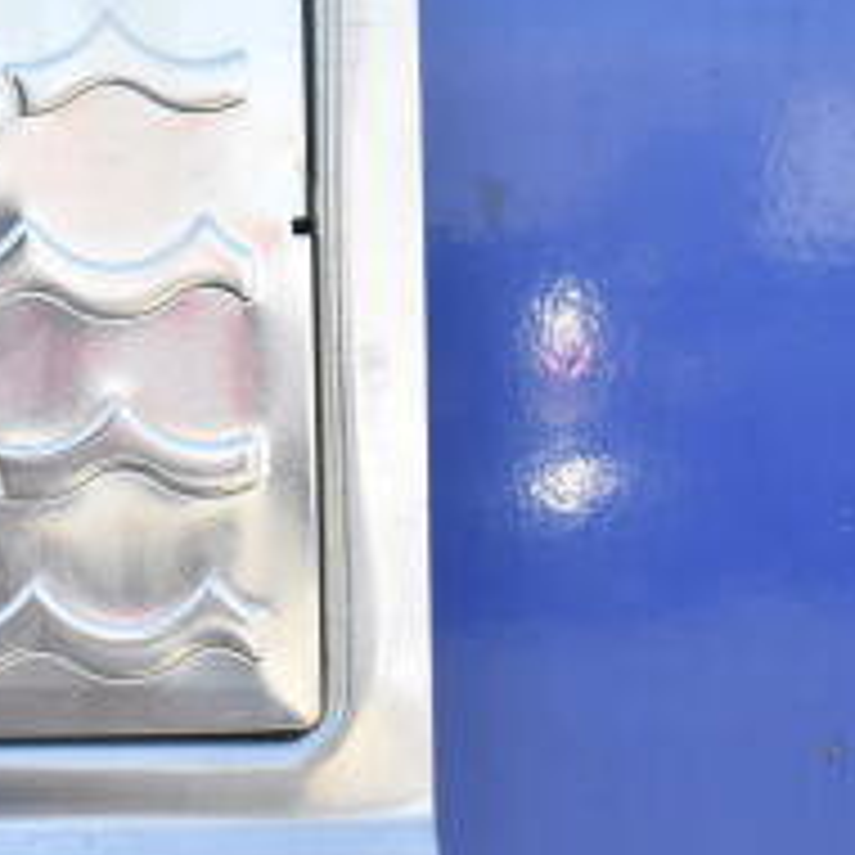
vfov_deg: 10.7
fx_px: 4583
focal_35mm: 164
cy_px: 331
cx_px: -212
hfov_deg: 10.5
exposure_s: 1/400
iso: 1600
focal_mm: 40
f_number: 13
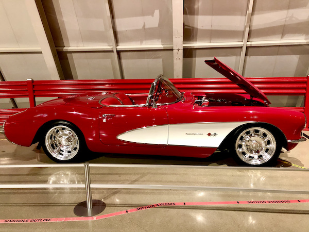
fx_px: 250
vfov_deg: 49.7
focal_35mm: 28
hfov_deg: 63.4
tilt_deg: -11.2
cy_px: 116
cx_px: 154
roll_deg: +1.3
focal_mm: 4
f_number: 1.8
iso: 100
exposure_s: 1/9
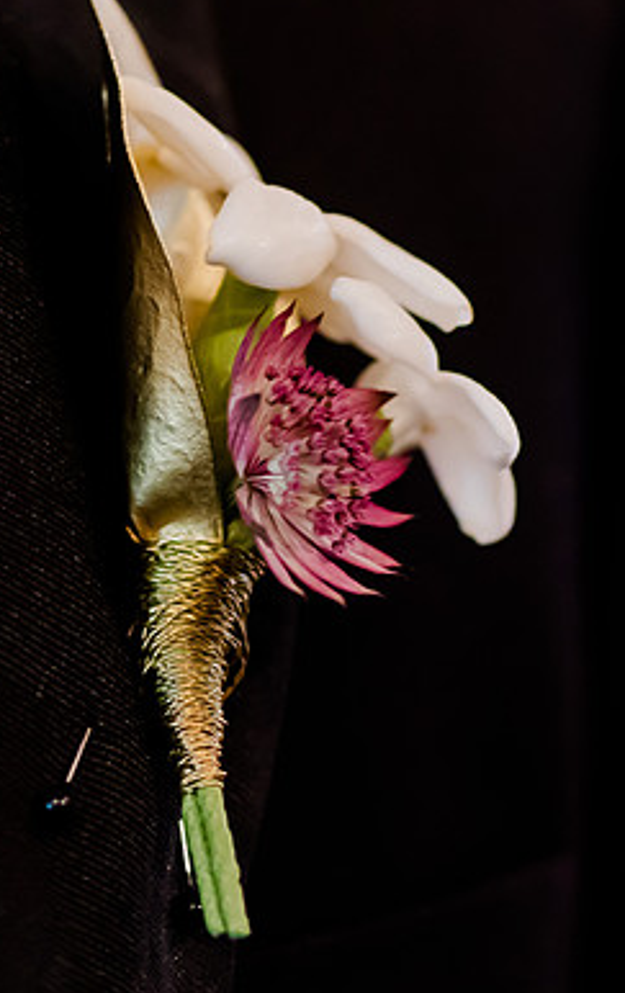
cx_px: 538
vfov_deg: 8.5
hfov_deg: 5.4
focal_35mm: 246
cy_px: 622
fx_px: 6670
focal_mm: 105
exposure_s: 1/200
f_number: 3
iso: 2000
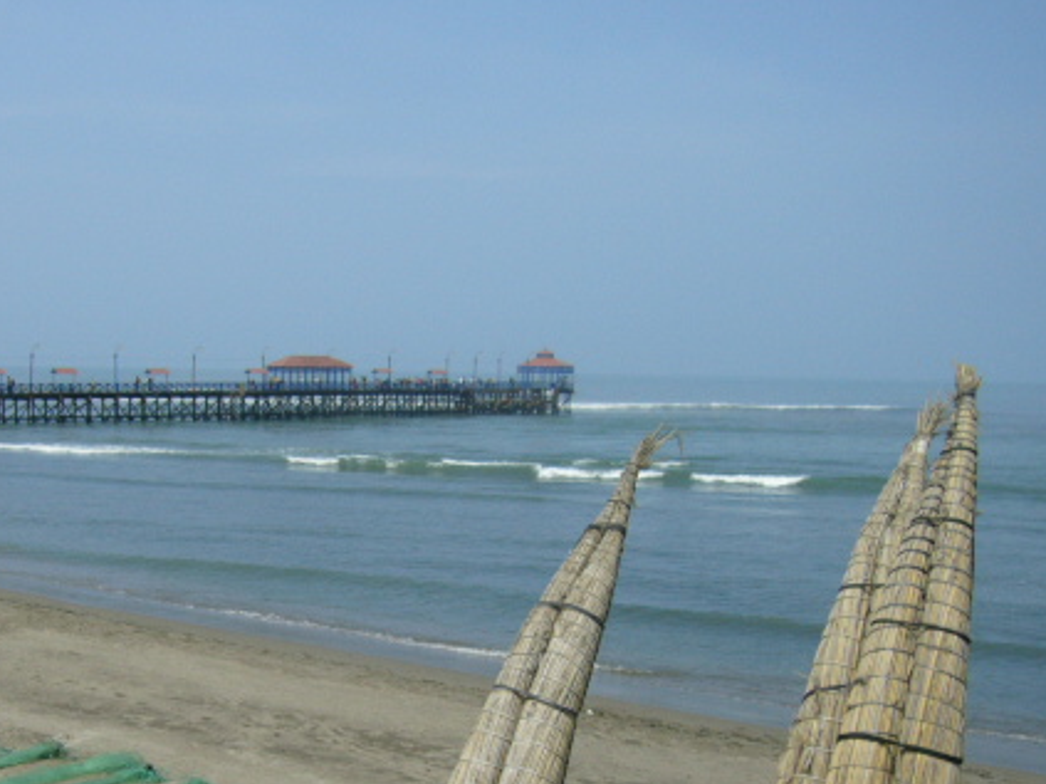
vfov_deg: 27.1
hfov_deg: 35.5
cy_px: 589
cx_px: 284
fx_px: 1601
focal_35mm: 53
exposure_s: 1/250
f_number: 8
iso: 50
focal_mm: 5.8
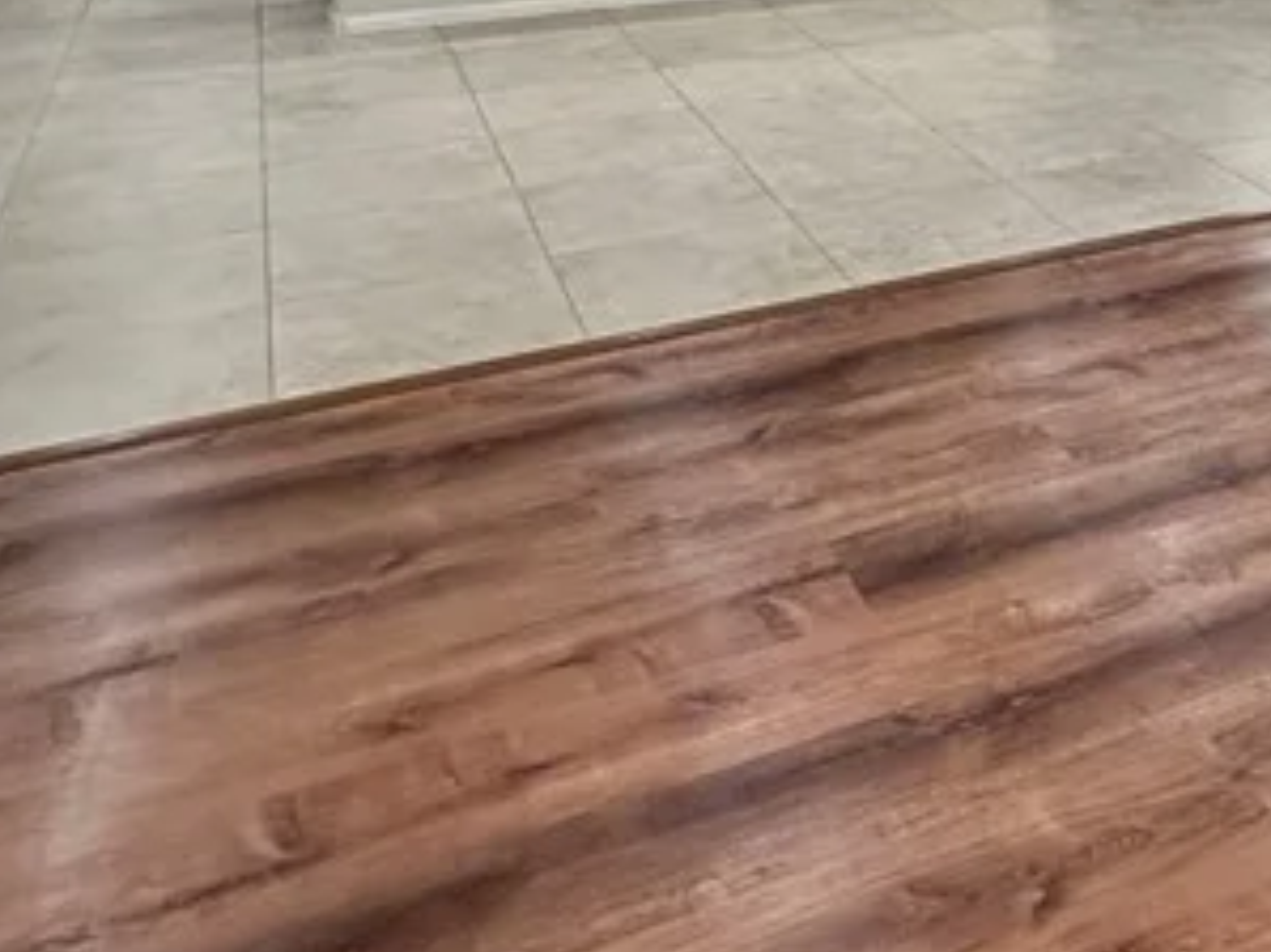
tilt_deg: -1.4
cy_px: -319
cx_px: 1339
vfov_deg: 25.6
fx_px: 1762
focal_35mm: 48
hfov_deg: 35.0
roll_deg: +0.0
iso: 250
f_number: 2.2
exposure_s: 1/120
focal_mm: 2.22
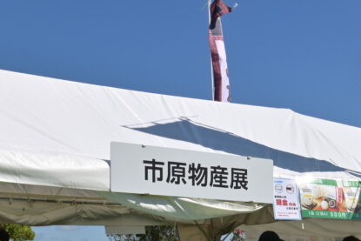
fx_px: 742
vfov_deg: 17.7
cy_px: 274
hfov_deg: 27.0
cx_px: 271
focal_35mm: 74
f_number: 16
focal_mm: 24
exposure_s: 1/200
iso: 200
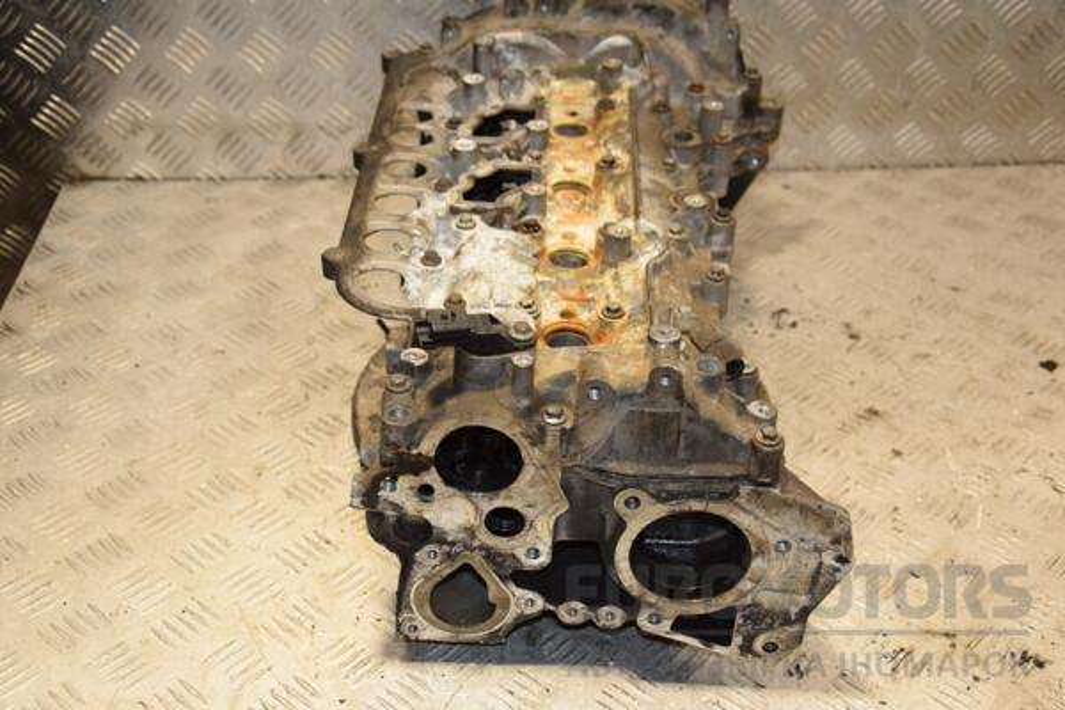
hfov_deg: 38.9
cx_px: 532
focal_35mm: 51
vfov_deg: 26.5
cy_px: 355
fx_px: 1509
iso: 800
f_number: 5
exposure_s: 1/200
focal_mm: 34
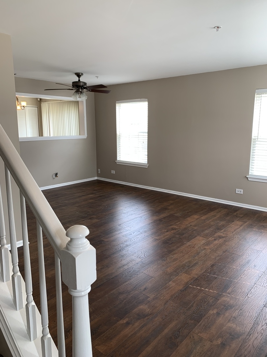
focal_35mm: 26
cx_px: 134
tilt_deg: -9.8
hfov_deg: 53.1
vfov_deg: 67.3
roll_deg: -0.3
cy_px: 178
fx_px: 267
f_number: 1.8
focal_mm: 4.25
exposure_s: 1/120
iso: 32
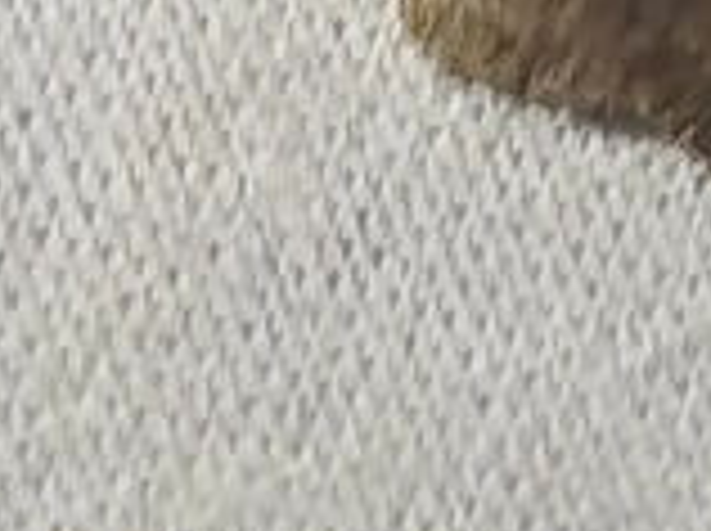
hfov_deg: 6.2
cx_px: 626
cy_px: -230
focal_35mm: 321
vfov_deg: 4.6
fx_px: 6583
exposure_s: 1/50
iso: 100
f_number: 1.7
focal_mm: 5.31
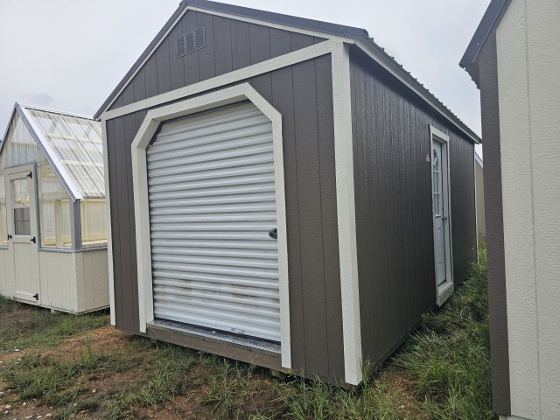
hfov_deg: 73.9
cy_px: 210
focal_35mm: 23
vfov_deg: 58.9
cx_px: 280
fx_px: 372
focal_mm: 6.3
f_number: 1.7
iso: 32
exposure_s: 1/2000
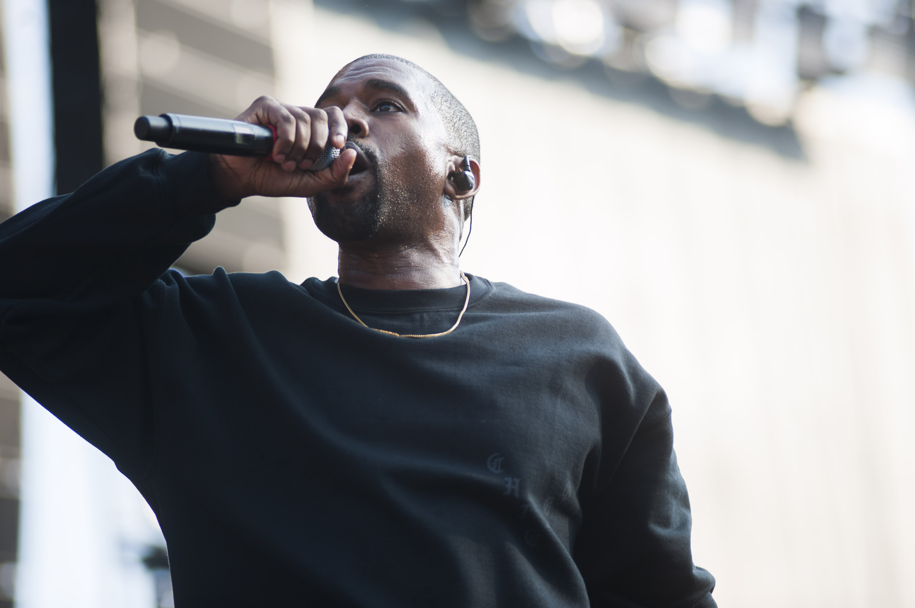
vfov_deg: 7.6
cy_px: 304
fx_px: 4572
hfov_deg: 11.4
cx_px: 458
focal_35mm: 180
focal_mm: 180
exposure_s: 1/800
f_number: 10
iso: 100
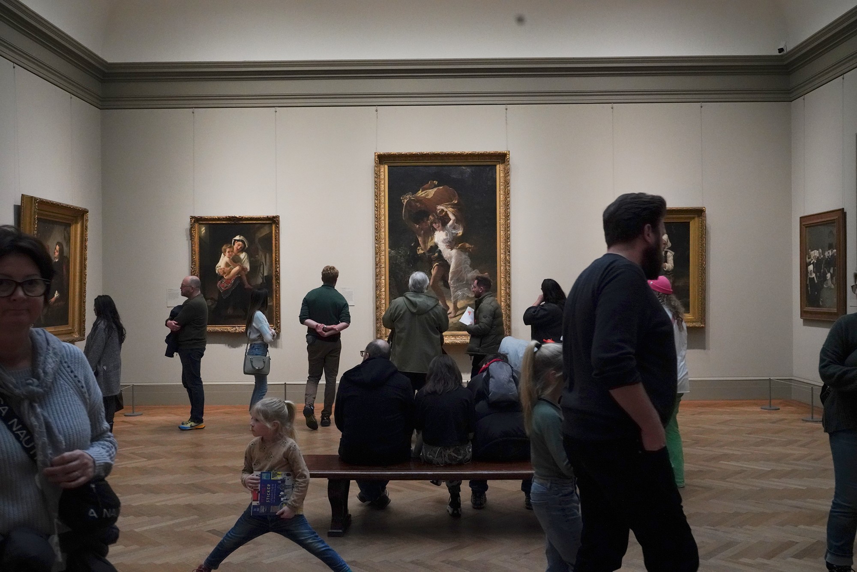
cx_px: 428
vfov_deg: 40.0
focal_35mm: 33
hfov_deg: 57.2
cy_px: 286
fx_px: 786
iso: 6400
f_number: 8
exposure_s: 1/100
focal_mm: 33
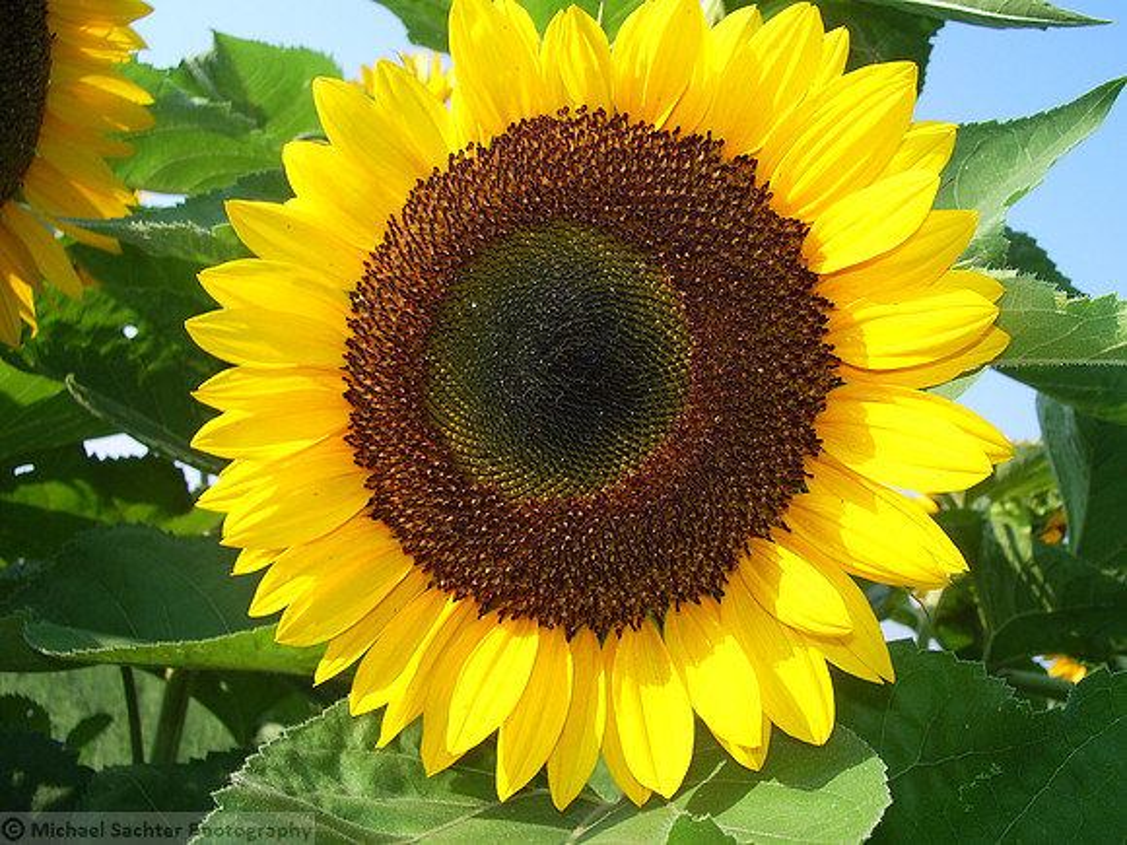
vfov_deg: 40.7
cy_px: 422
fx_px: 1140
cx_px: 564
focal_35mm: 35
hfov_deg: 52.6
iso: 50
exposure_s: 1/200
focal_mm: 5.8
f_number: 4.3
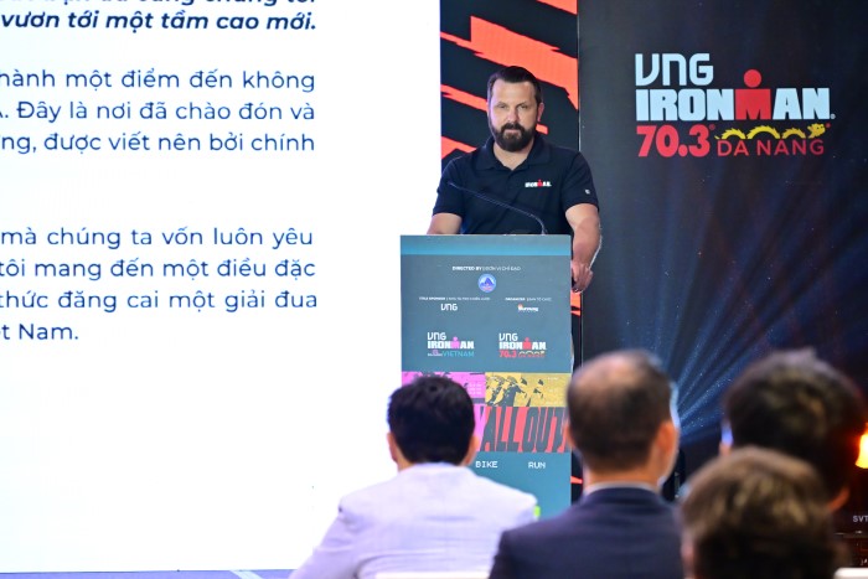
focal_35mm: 180
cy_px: 290
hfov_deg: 11.4
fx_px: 4341
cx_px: 434
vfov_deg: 7.6
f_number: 4
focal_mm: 120
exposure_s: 1/250
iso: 2000
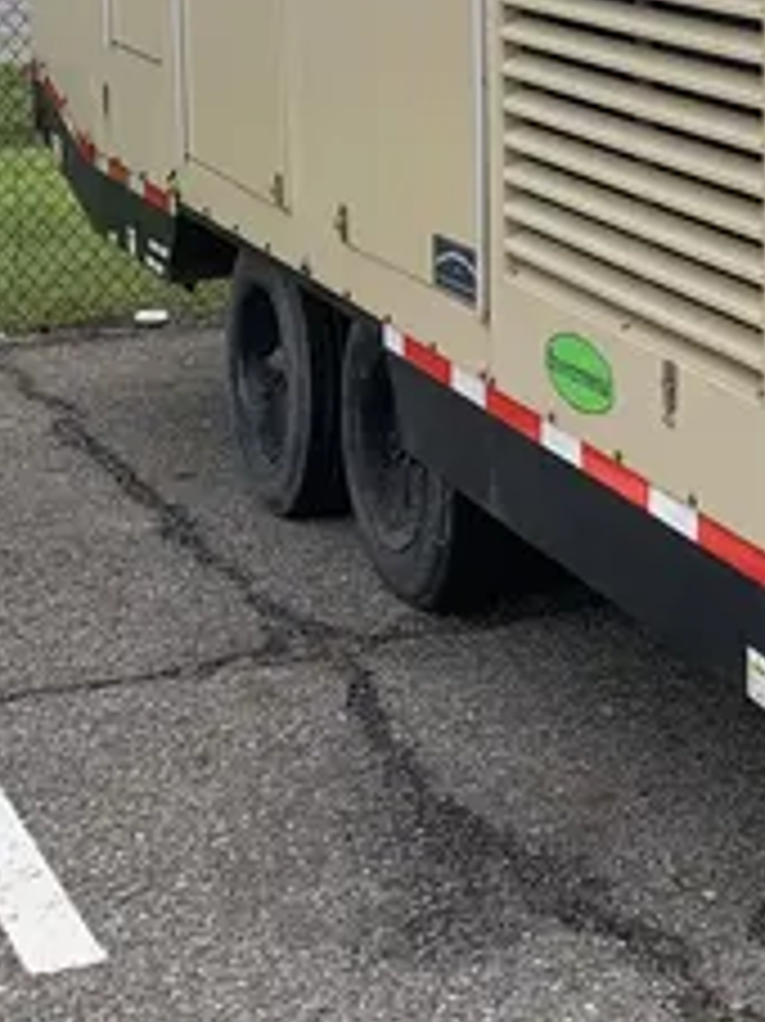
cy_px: 173
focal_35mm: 84
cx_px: 932
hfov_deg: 16.8
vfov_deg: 22.9
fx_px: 2477
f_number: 1.8
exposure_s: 1/856
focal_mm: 4.25
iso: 25
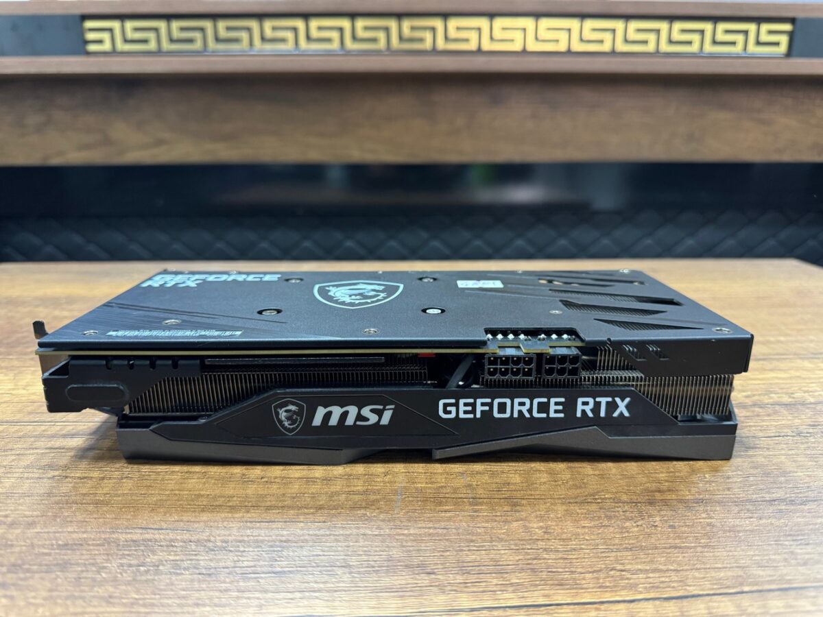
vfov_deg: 56.8
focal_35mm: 24
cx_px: 412
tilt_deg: -15.7
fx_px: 571
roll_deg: +0.3
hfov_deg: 71.6
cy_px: 308
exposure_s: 1/50
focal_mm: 6.76
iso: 500
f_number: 1.78
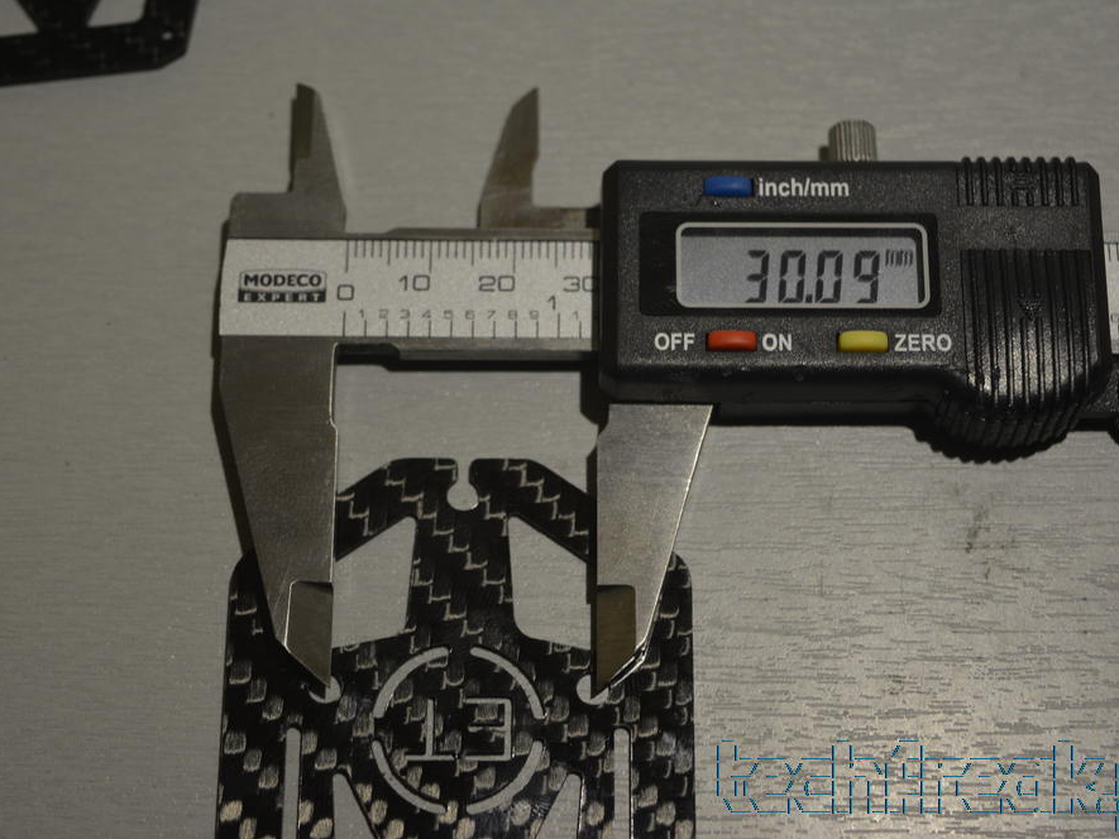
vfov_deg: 19.6
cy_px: 419
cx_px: 565
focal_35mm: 75
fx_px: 2425
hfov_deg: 26.0
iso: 400
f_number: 5
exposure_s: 1/80
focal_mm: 46
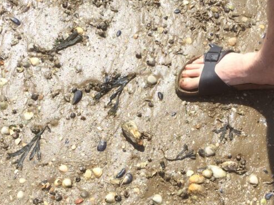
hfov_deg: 32.2
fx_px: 475
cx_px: 133
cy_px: 170
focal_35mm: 60
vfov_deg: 24.0
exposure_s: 1/1466
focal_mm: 4.15
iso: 32
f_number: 2.2
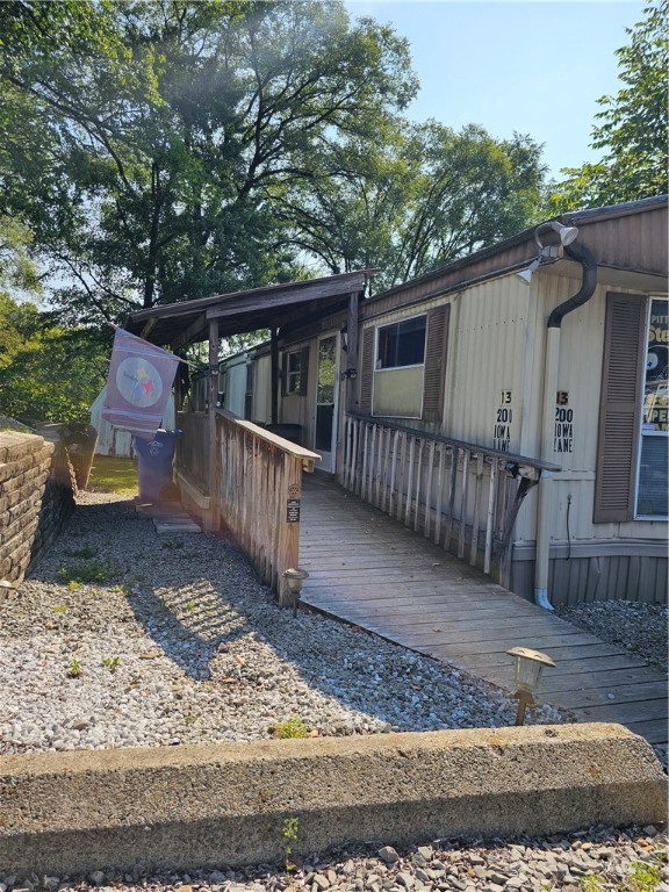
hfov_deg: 58.9
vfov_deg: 73.9
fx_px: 593
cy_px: 446
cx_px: 334
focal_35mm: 23
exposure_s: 1/681
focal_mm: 6.3
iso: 10
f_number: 1.7
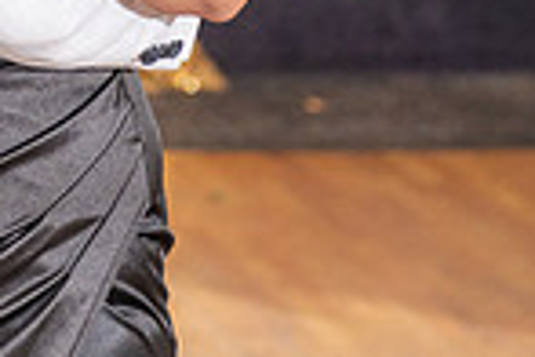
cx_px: -197
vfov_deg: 4.9
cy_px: -341
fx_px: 4116
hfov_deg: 7.3
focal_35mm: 277
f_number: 4
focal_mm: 70
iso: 800
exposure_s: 1/160
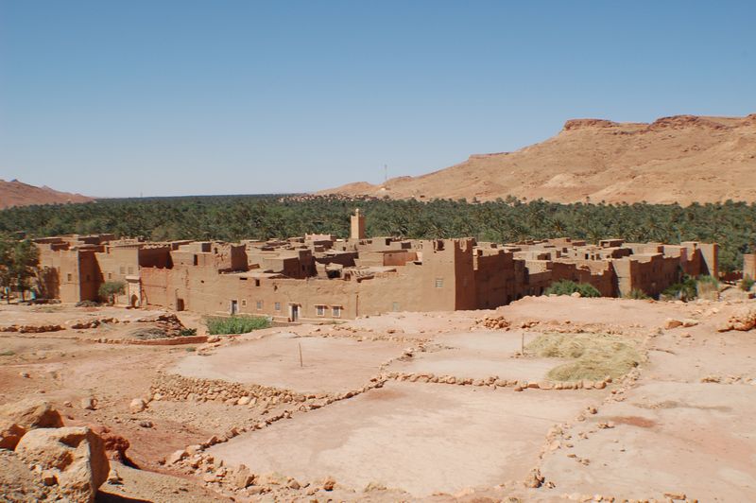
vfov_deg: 28.0
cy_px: 252
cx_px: 378
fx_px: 1007
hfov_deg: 41.1
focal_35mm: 48
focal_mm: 32
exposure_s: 1/400
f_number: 10
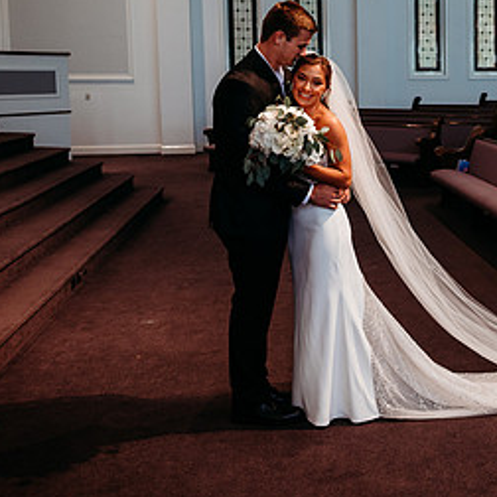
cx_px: 485
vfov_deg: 35.5
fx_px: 763
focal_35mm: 47
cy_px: 149
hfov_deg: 33.3
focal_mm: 24
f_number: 2.5
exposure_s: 1/160
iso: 640
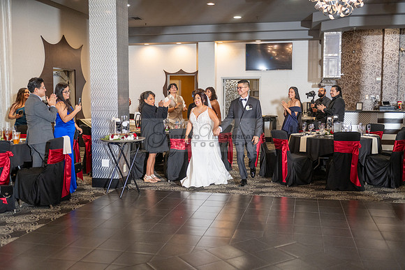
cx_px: 202
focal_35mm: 38
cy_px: 135
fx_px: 428
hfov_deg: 50.7
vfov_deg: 35.1
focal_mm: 38
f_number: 3.2
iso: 800
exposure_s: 1/200
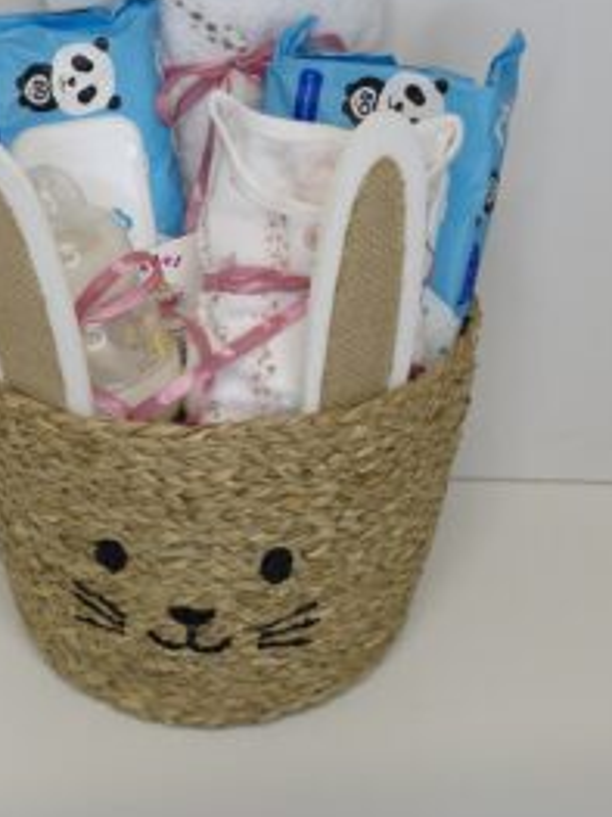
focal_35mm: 35
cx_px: 205
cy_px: 301
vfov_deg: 52.0
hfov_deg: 40.2
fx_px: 826
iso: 100
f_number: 1.8
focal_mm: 5.54
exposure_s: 1/100
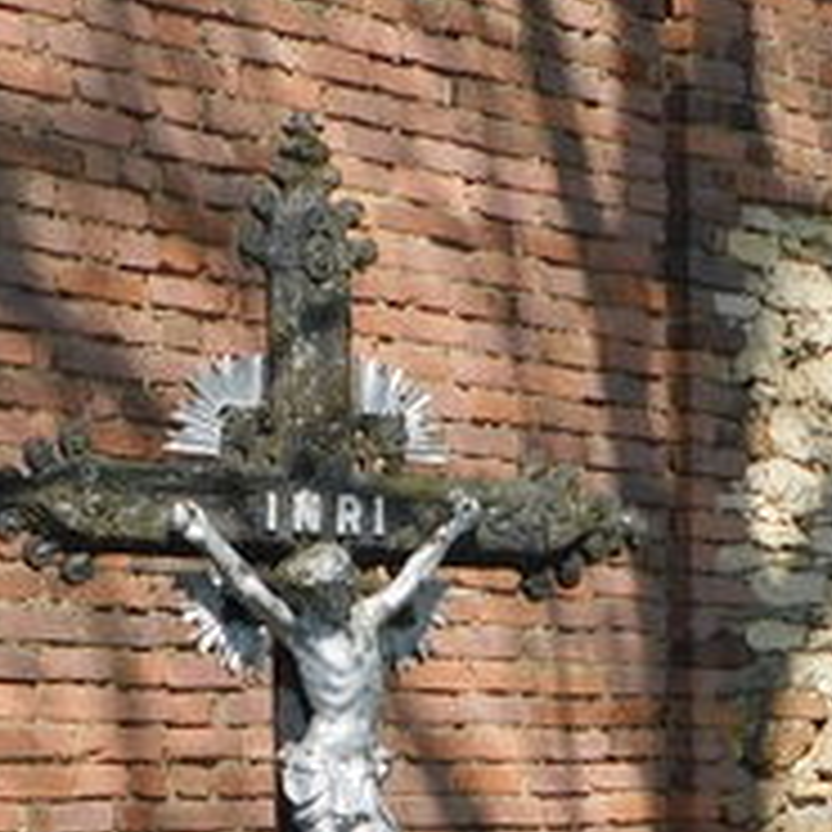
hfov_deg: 12.2
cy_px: 1331
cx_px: 216
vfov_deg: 11.6
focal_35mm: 143
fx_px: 3889
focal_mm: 5.3
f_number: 3.2
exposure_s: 1/800
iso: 125
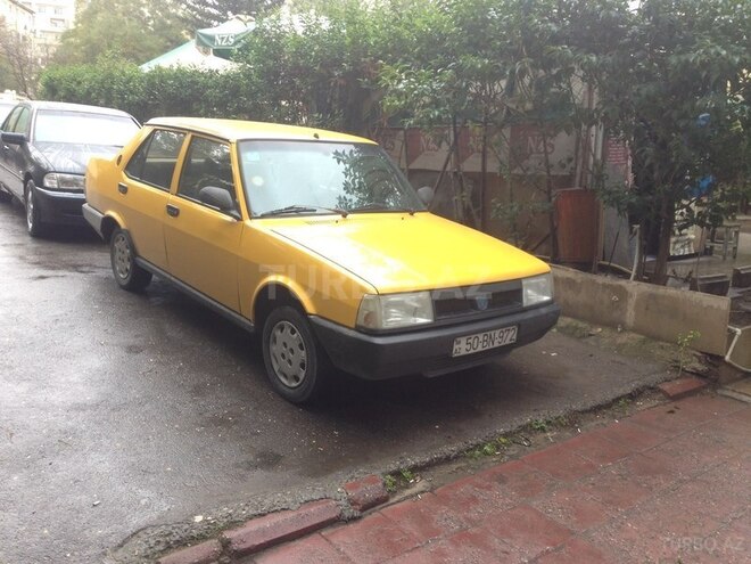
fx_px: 716
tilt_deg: -9.4
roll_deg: -2.1
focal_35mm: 33
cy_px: 282
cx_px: 376
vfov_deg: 42.9
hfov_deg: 55.4
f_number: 2.4
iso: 50
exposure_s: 1/60
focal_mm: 4.12
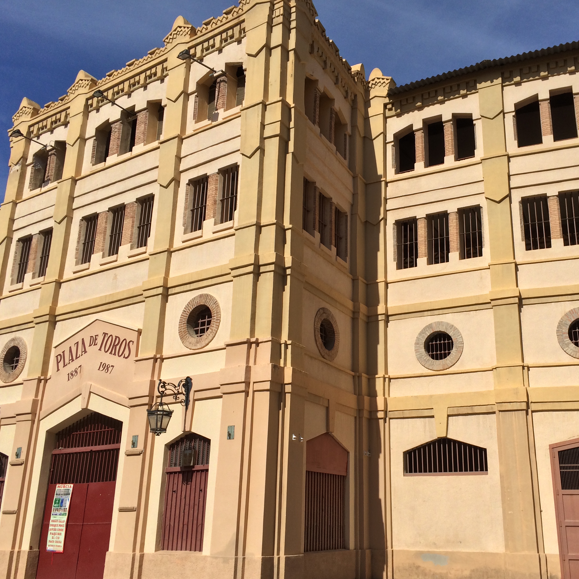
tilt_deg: +18.5
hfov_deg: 46.8
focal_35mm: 35
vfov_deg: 47.2
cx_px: 360
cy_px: 295
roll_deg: -0.5
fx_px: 662
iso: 32
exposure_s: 1/4566
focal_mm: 4.15
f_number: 2.2
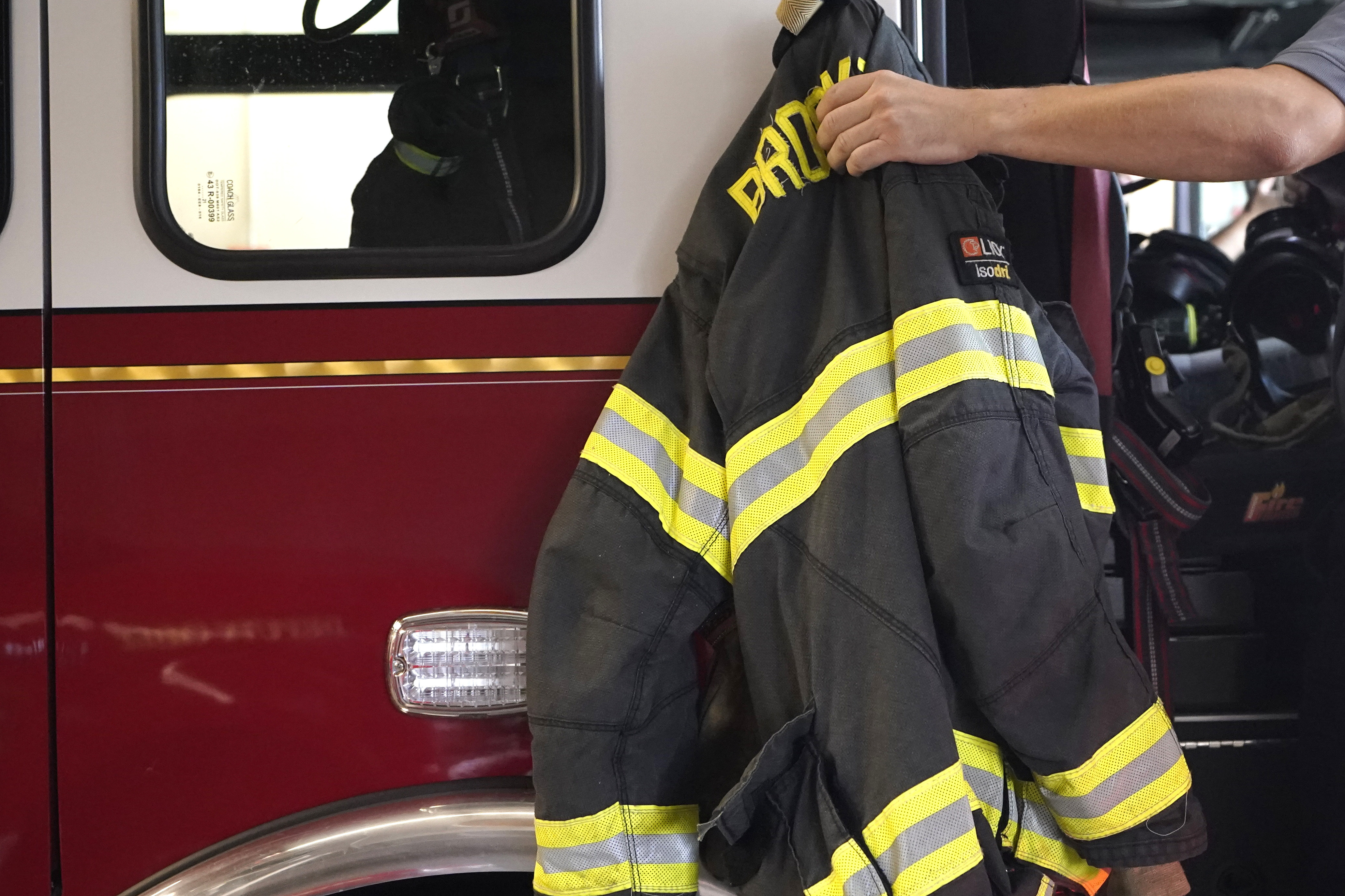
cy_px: 438
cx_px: 882
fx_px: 1793
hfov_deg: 40.7
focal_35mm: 48
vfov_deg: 28.1
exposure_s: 1/500
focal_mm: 33
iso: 5000
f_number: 2.8
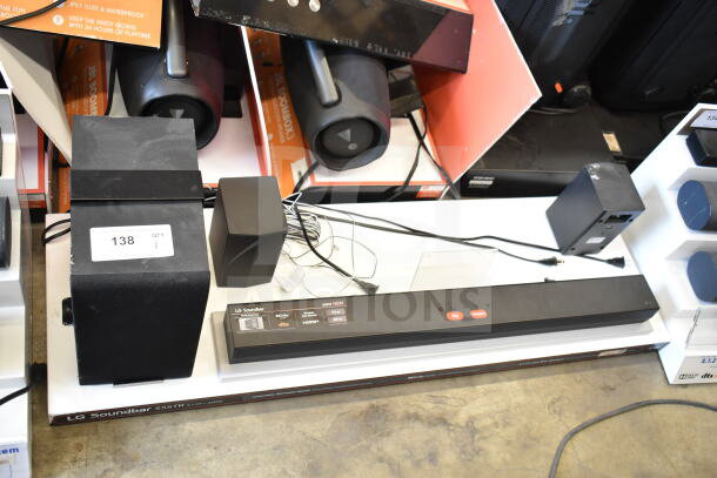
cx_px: 358
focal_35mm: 36
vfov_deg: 36.9
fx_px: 717
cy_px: 239
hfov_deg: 53.1
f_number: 4
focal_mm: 24
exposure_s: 1/60
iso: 1600
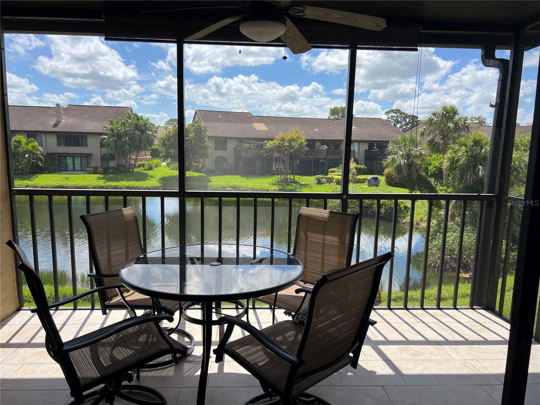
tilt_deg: -8.6
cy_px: 202
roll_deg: -0.1
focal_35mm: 26
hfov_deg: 67.3
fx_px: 406
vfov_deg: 53.1
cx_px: 270
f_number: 1.5
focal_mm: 5.7
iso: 50
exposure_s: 1/2571
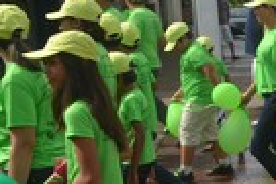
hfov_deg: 18.8
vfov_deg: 15.2
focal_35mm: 90
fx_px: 690
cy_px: 59
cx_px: 458
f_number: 9
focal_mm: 18
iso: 100
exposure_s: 1/320
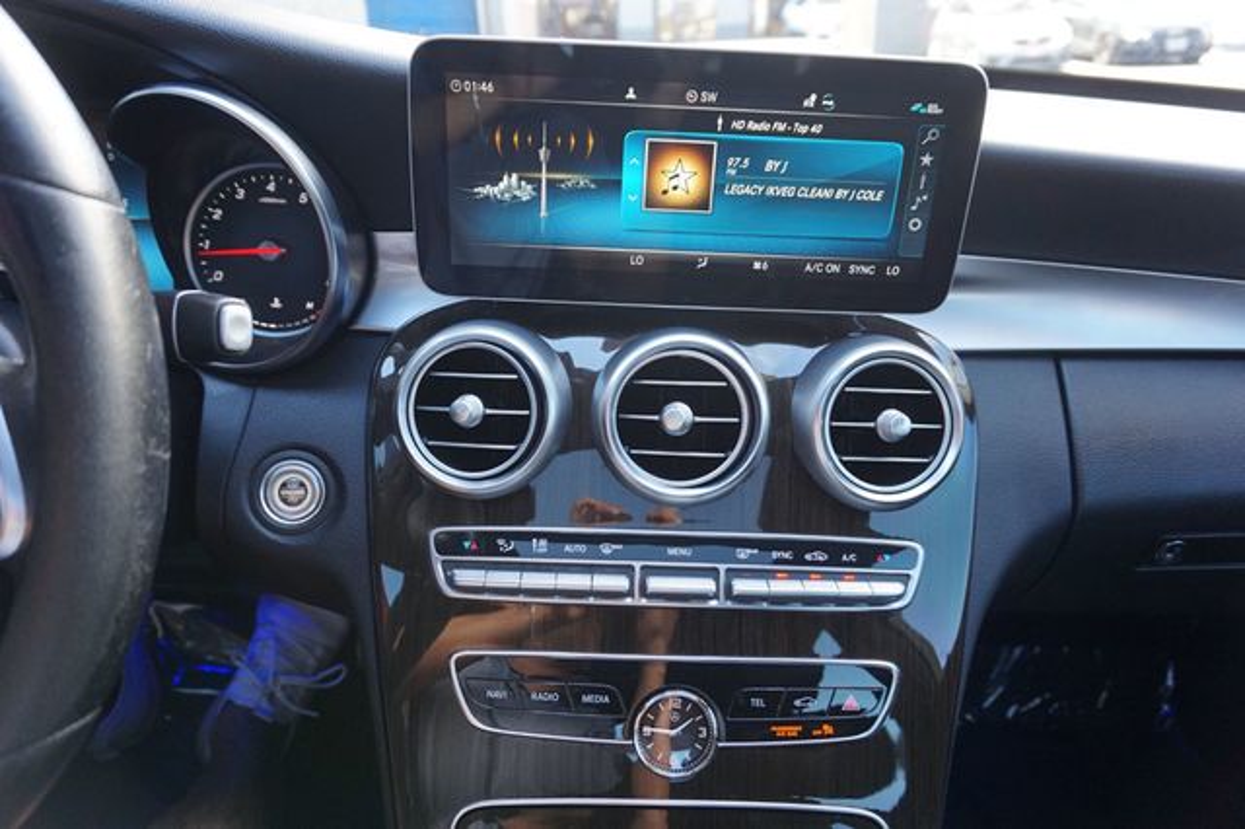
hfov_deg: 73.8
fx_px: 830
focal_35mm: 24
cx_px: 622
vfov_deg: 53.1
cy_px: 414
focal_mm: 16
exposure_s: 1/60
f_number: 4
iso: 320
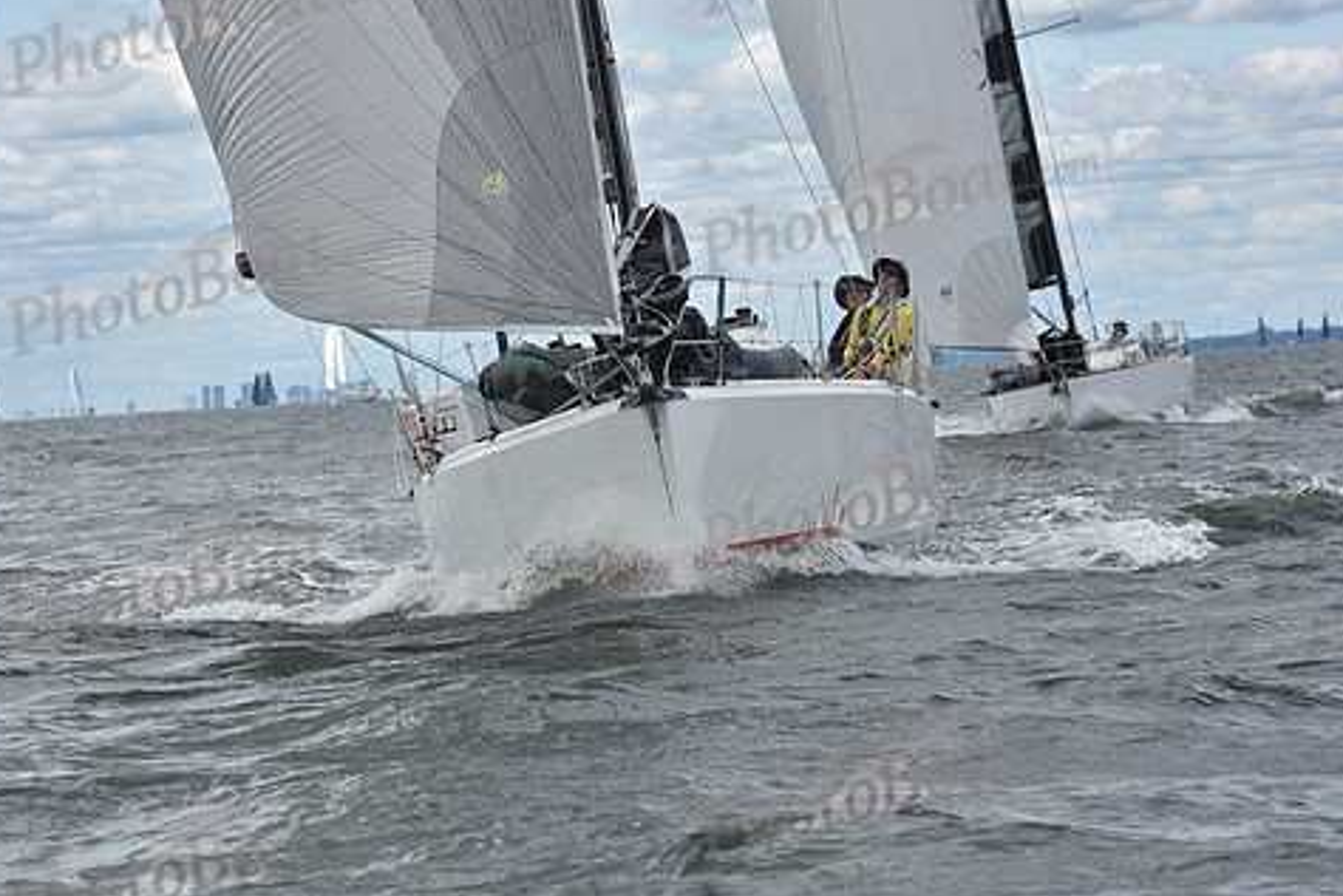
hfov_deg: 9.9
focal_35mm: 208
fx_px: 7759
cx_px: 555
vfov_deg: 6.6
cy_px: 390
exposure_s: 1/800
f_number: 10
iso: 250
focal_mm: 170
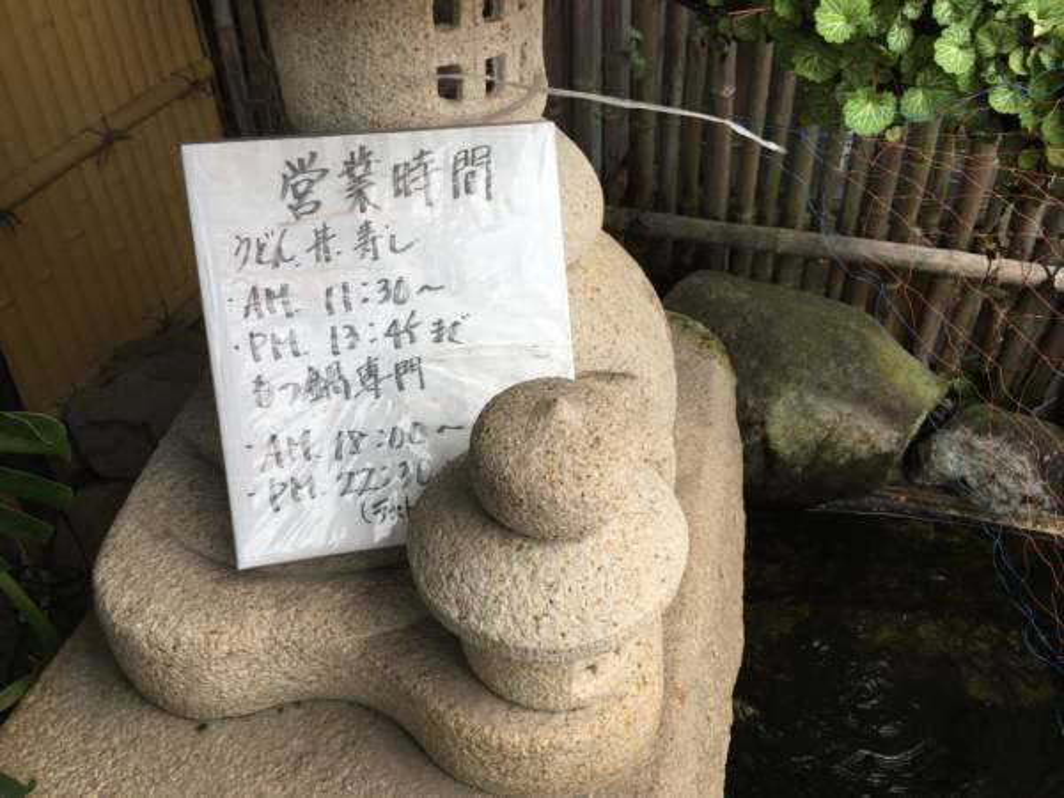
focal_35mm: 29
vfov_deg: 48.2
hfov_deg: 61.7
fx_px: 891
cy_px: 399
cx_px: 532
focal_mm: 4.15
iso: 25
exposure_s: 1/337
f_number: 2.2
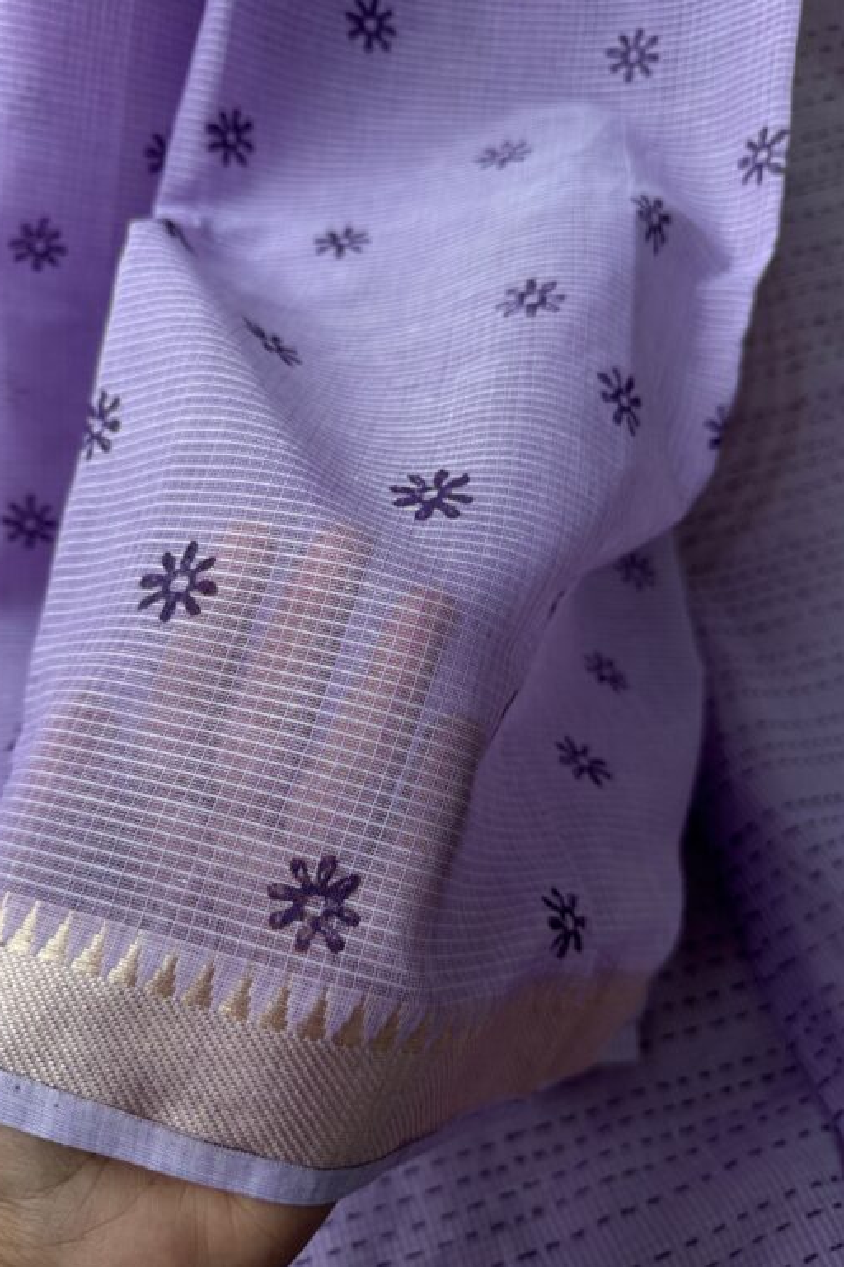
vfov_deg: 69.4
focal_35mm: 26
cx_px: 366
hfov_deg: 49.4
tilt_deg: -53.5
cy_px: 643
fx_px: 914
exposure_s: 1/980
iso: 80
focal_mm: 6.76
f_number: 1.78
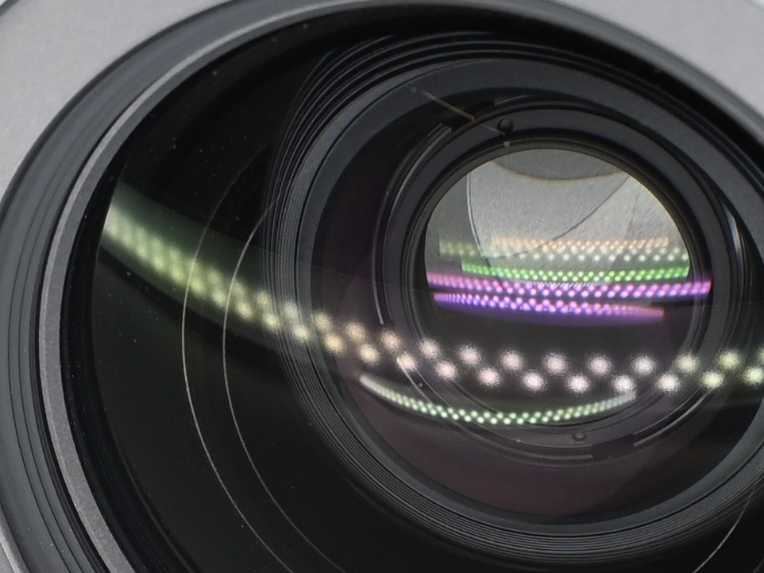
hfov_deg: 6.6
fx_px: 6597
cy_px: 335
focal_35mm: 299
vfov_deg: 5.0
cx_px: 486
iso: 500
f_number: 9
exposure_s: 1/125
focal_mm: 51
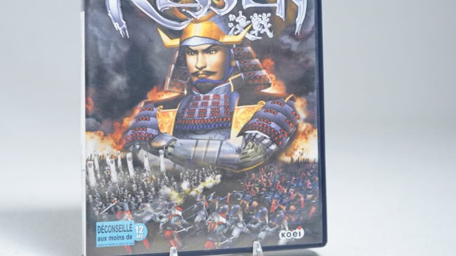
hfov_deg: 33.8
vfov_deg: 19.3
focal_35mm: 62
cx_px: 204
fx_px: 750
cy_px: 69
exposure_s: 1/30
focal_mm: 37
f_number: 4
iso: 500
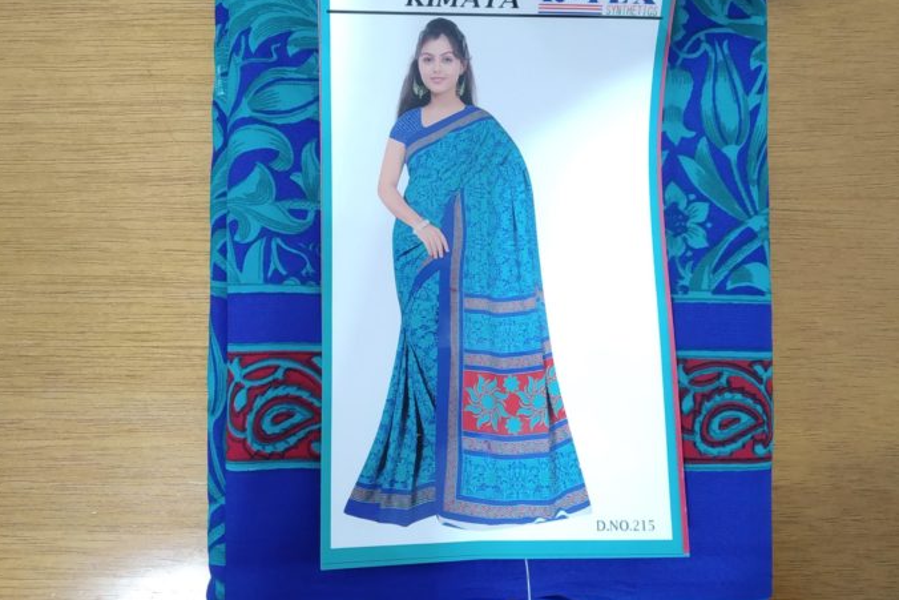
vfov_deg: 46.3
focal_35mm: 28
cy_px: 257
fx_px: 699
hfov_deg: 65.4
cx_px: 436
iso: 640
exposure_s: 1/20
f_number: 2.2
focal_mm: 3.82
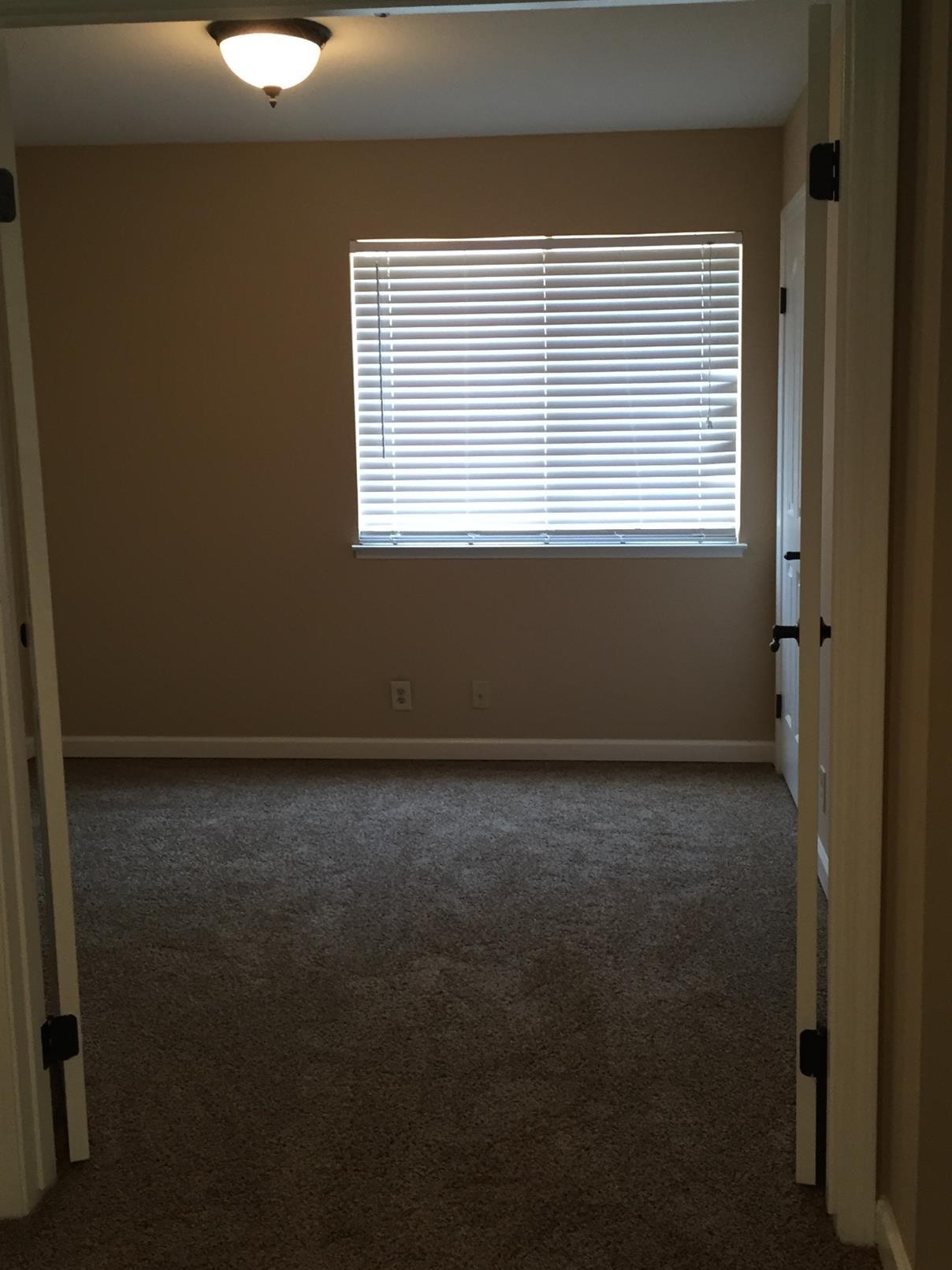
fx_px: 1320
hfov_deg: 39.6
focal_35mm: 36
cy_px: 618
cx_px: 522
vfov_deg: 51.4
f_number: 2.2
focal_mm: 4.15
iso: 40
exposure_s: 1/30
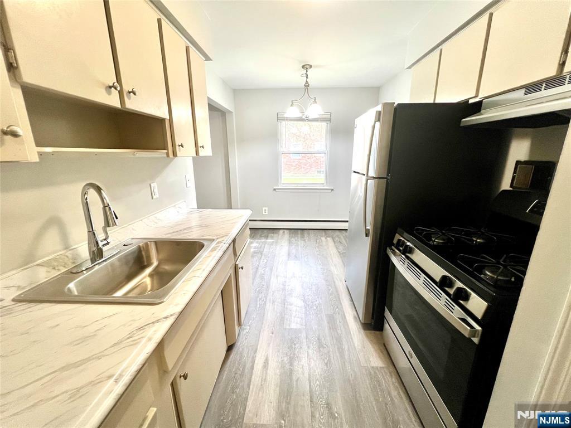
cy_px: 214
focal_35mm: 13
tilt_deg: -14.0
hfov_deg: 106.2
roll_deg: +0.1
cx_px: 286
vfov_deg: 89.9
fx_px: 214
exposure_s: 1/120
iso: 250
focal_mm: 1.57
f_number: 1.8
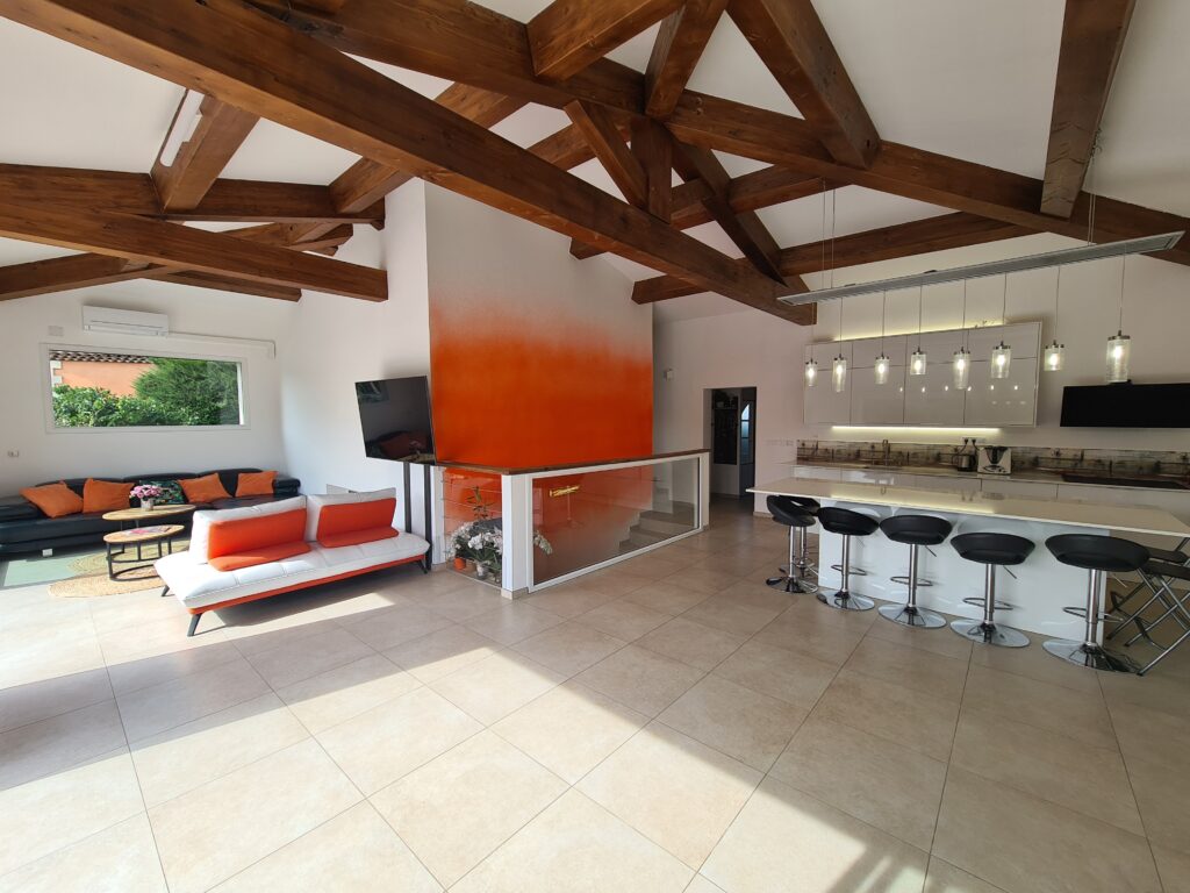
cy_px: 446
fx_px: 447
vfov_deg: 89.9
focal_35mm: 13
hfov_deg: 106.2
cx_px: 595
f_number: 2.2
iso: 50
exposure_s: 1/364
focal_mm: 2.2
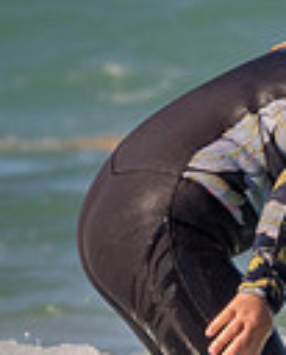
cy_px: 453
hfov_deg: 0.4
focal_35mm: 4029
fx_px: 42478
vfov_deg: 0.5
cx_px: 348
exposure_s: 1/2000
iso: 200
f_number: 5.6
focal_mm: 500
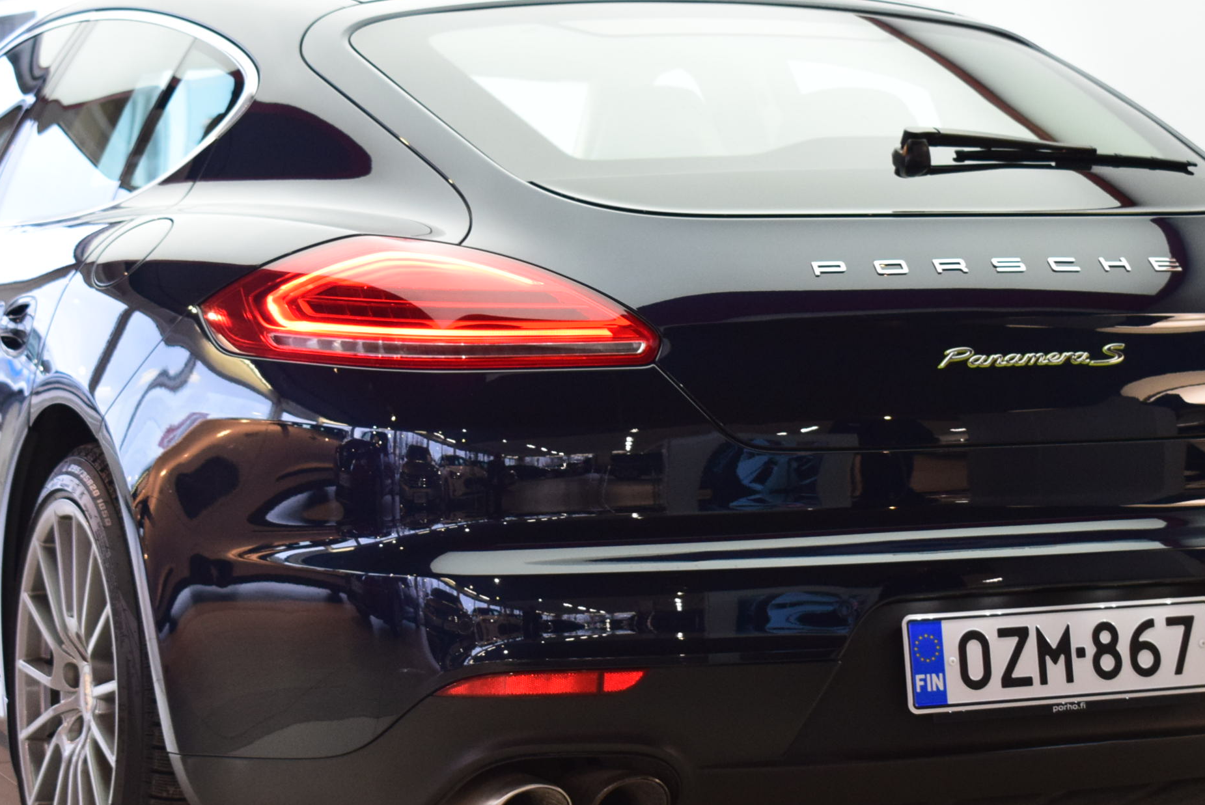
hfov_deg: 21.0
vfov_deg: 14.1
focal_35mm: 97
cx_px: 561
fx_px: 3249
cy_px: 485
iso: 1600
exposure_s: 1/100
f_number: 5
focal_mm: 40
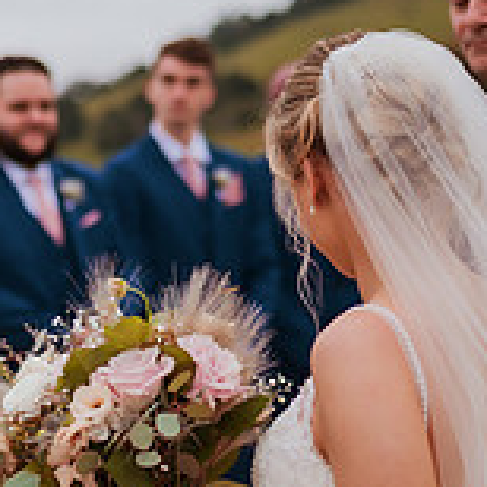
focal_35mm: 112
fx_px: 1783
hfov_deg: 15.5
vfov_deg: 15.5
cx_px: 98
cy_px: 183
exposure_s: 1/5000
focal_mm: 35
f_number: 1.8
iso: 500
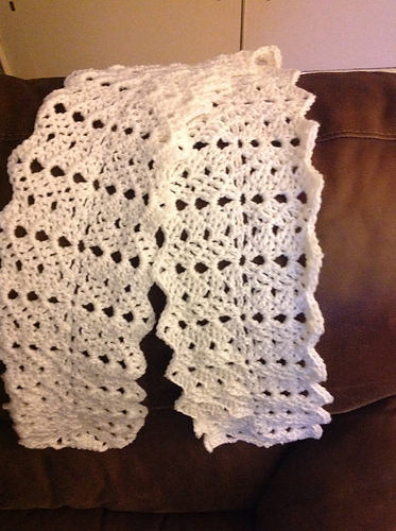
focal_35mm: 35
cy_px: 266
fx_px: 536
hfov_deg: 40.6
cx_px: 198
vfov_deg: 52.7
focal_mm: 4.28
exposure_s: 1/15
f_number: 2.4
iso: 500
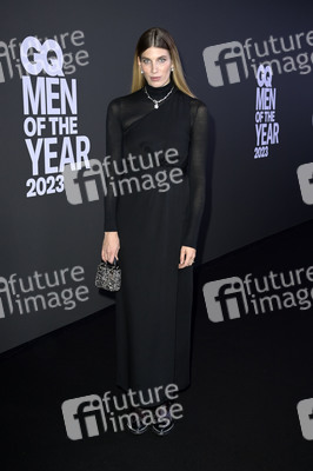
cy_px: 236
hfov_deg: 25.9
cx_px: 156
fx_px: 679
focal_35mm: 52
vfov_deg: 38.2
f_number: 5.6
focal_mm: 52
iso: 800
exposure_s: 1/250
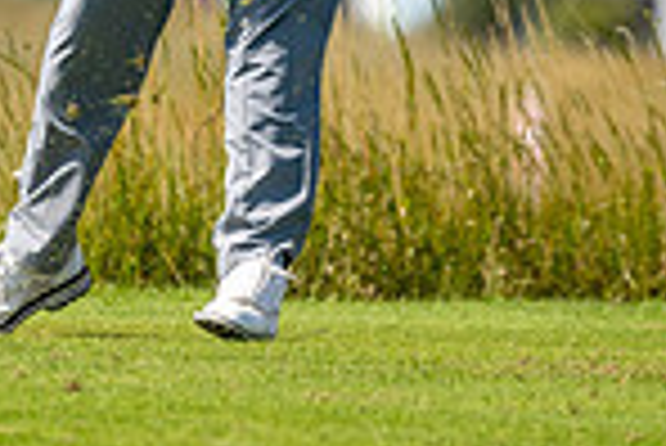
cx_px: -14
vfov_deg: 1.2
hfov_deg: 1.7
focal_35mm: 1178
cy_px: -367
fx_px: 21814
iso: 160
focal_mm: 300
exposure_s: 1/800
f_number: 5.6
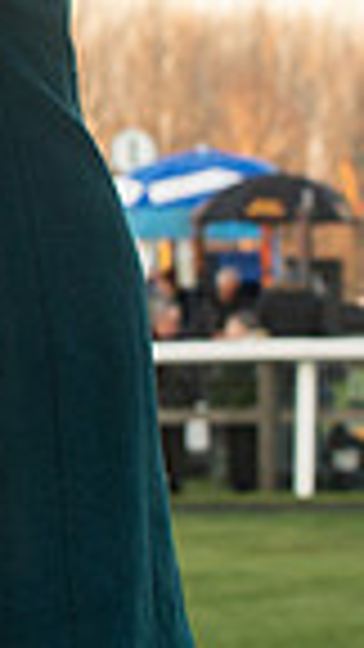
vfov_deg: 5.6
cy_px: -18
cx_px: -720
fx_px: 6606
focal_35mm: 385
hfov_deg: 3.1
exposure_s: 1/250
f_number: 7.1
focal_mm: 82
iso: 1000
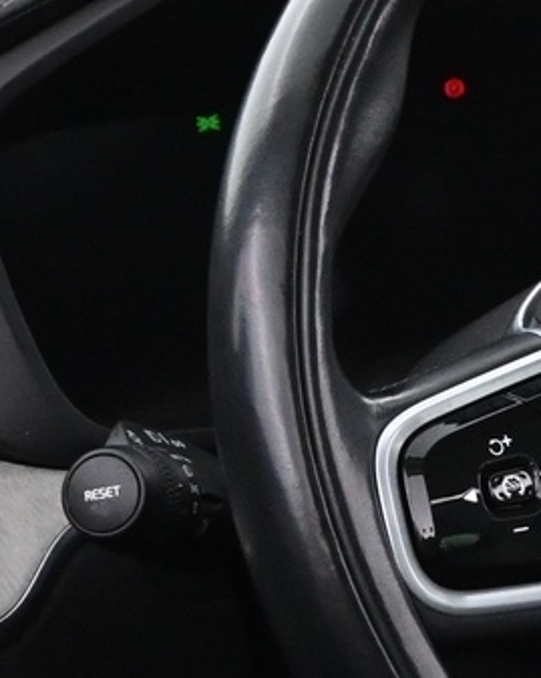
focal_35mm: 149
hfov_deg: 10.2
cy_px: 322
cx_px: 692
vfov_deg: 12.9
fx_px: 2986
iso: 4500
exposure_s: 1/40
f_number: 4
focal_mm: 22
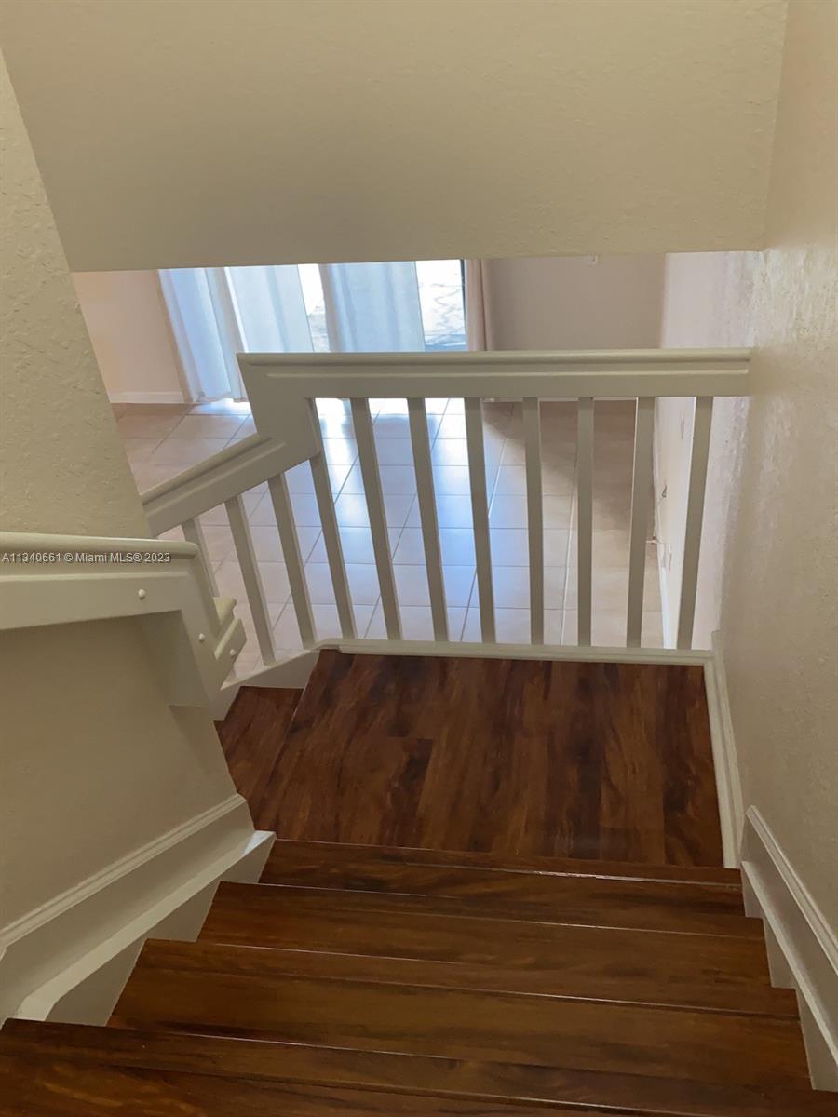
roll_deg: +5.5
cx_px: 419
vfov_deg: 60.0
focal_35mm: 30
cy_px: 558
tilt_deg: -34.9
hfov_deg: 46.8
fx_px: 968
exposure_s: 1/40
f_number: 1.8
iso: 250
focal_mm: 4.25
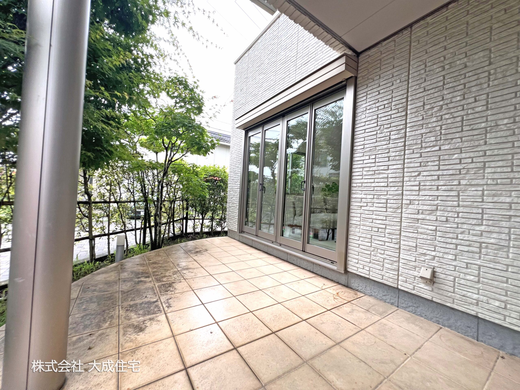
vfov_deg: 89.9
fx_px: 195
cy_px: 195
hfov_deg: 106.2
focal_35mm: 13
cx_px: 260
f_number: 1.8
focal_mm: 1.57
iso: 50
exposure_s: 1/99
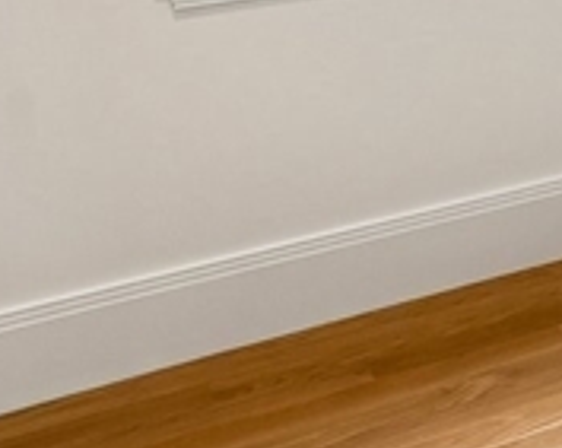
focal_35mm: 87
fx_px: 1445
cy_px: -418
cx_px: 1273
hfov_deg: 15.2
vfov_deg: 14.8
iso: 160
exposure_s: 1/30
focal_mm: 16
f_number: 8
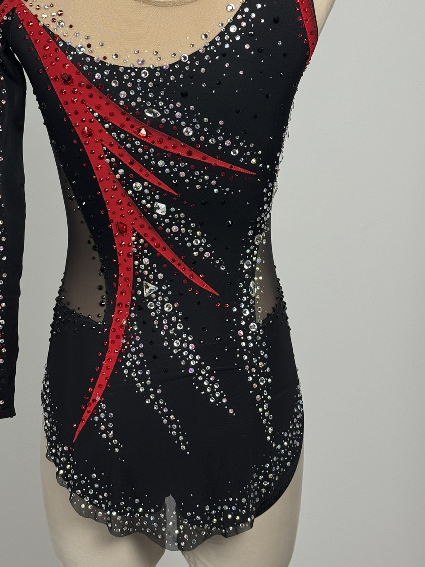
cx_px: 161
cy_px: 215
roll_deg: +0.2
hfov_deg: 22.2
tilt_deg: -8.2
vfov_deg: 29.3
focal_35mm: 66
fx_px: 1080
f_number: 1.78
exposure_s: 1/100
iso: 100
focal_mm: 6.76
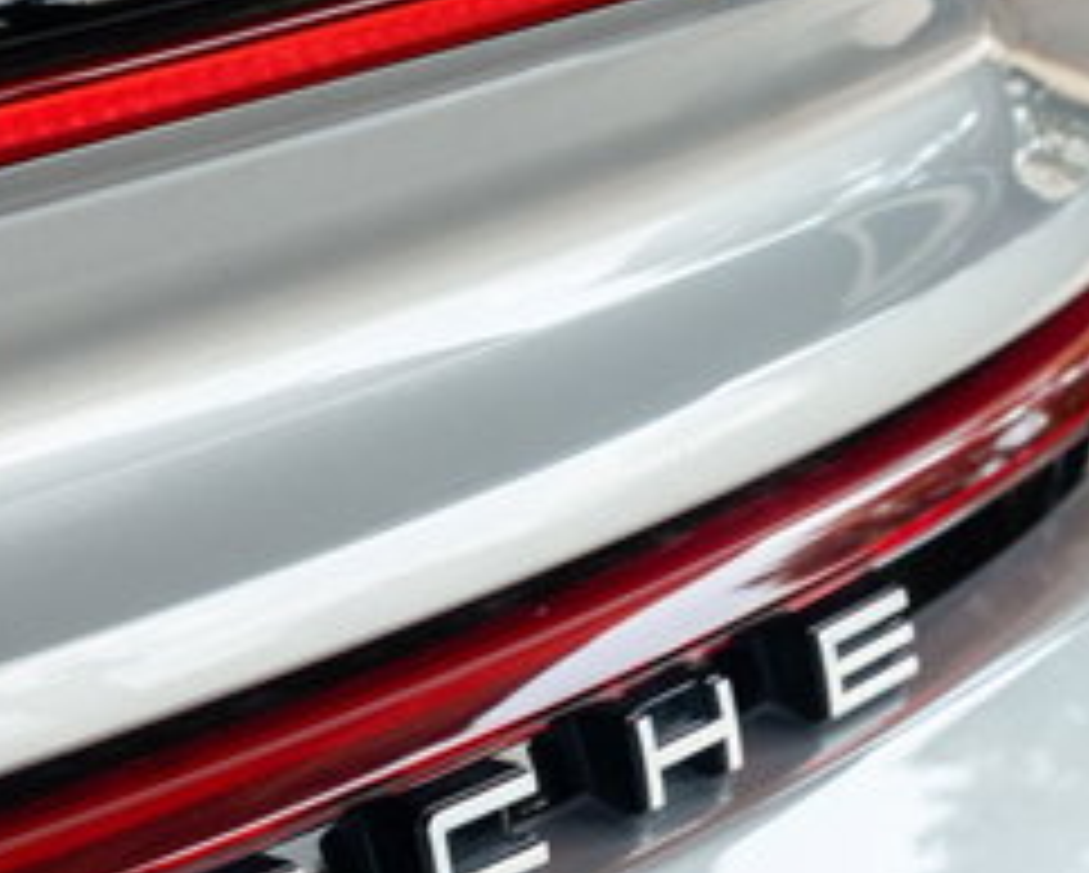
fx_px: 5322
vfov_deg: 9.3
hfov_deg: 11.6
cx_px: 14
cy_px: 904
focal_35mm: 165
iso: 800
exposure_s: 1/250
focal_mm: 55.5
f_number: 5.6
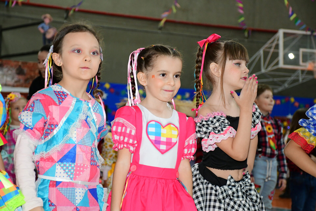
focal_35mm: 105
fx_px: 922
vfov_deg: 13.0
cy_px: 106
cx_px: 158
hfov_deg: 19.5
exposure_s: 1/200
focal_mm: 70
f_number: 5
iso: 2500
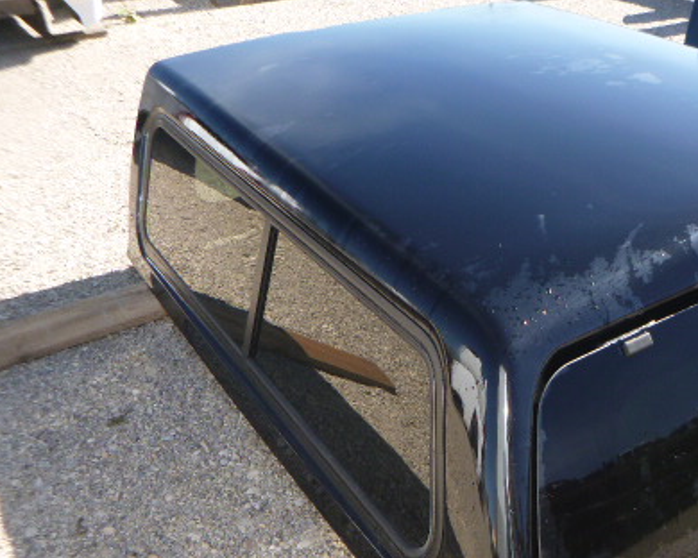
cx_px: 562
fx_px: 826
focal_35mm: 40
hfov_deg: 43.6
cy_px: 343
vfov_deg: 37.1
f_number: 3.9
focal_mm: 4.5
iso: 100
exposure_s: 1/160
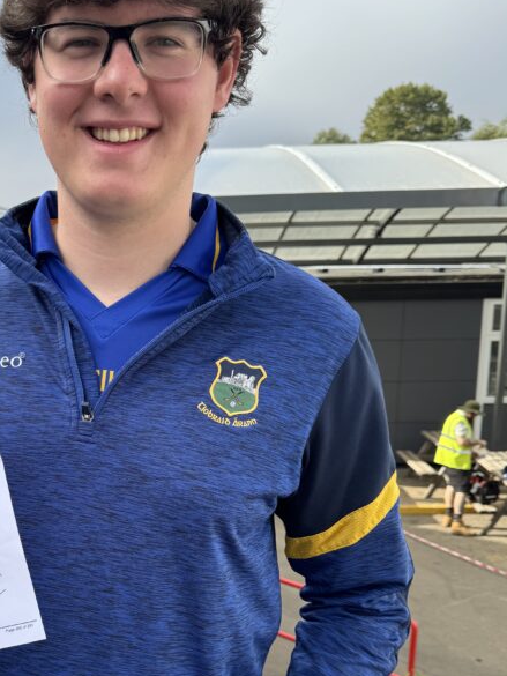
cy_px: 431
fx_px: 820
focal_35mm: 42
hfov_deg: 33.0
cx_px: 73
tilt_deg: -11.2
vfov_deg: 44.3
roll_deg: +0.9
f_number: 1.78
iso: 80
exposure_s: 1/1721
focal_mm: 6.76
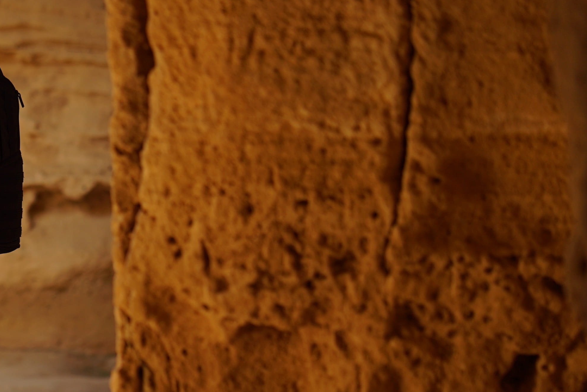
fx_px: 2985
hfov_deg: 11.1
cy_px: 258
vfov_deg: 7.5
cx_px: -8
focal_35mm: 183
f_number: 2.2
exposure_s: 1/500
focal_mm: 85
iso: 125
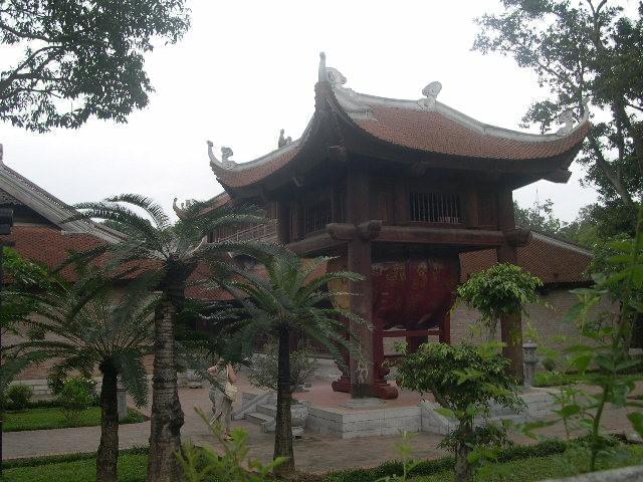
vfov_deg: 37.7
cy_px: 241
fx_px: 706
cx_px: 322
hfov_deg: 49.0
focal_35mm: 38
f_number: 7.6
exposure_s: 1/114
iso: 100
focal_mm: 8
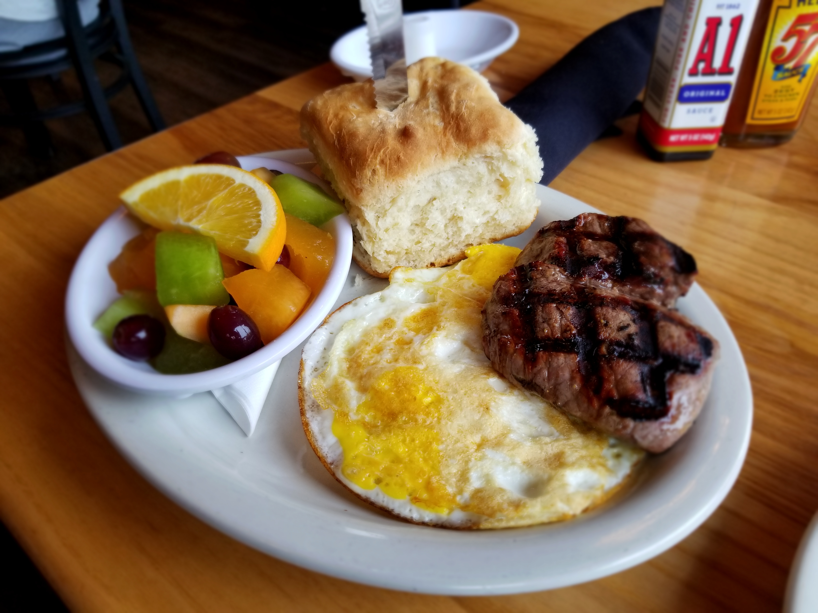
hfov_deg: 67.3
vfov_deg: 53.1
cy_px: 306
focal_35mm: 26
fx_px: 614
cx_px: 409
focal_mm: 4.25
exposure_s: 1/60
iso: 64
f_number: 1.7
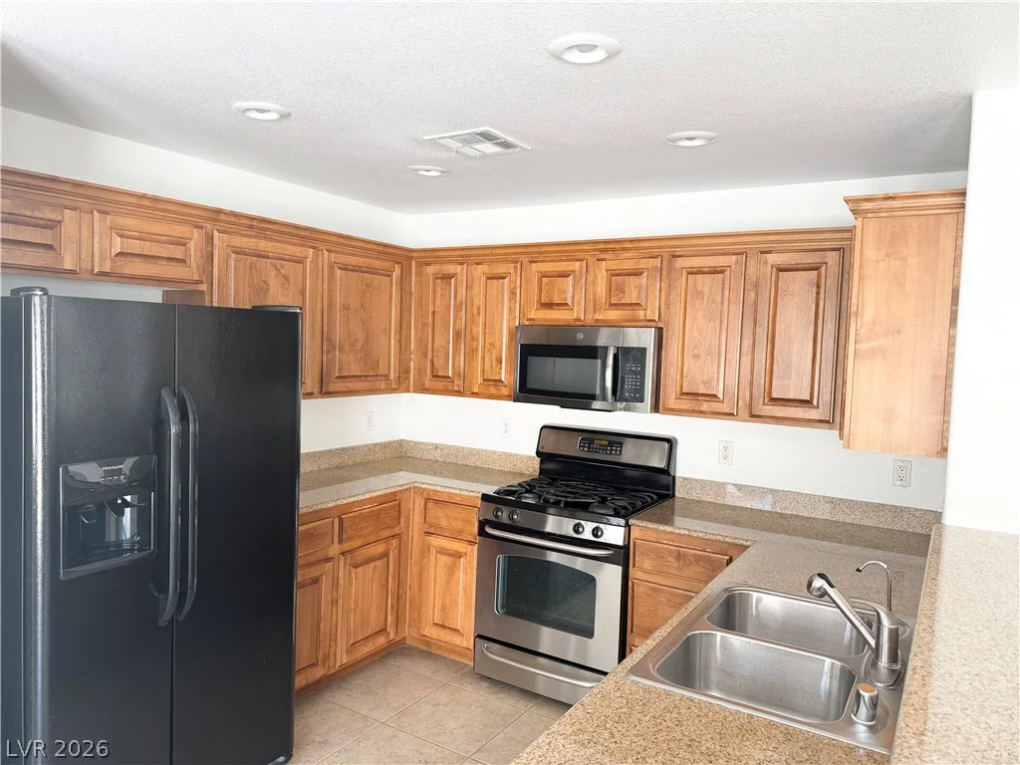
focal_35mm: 24
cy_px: 382
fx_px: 707
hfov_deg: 71.6
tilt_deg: -3.2
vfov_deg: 56.8
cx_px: 510
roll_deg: -1.8
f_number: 1.78
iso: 125
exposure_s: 1/121
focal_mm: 6.76
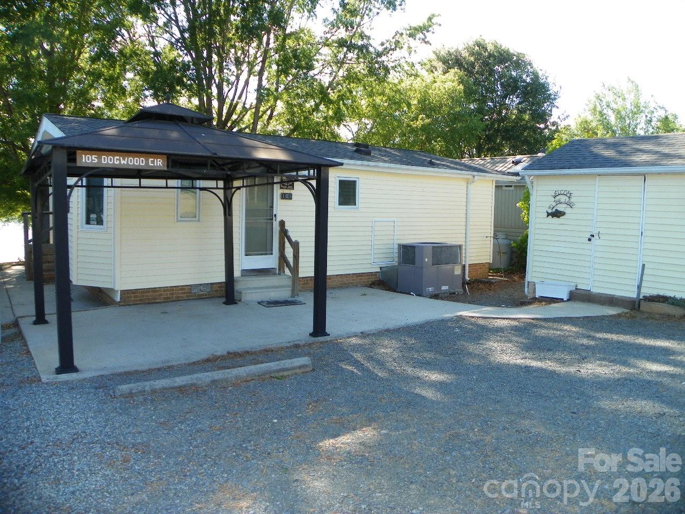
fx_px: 515
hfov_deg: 67.3
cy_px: 257
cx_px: 342
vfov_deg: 53.1
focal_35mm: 26
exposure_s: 1/200
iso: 64
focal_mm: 4.6
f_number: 2.8
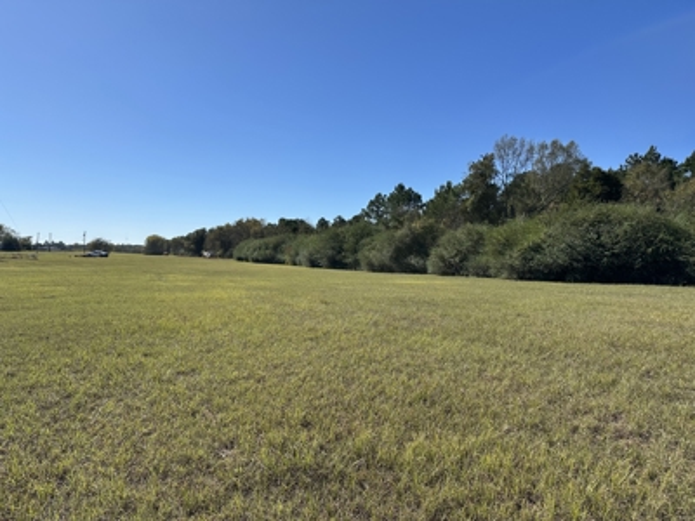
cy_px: 260
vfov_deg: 56.8
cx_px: 348
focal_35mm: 24
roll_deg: -1.3
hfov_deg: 71.6
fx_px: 482
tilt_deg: -0.1
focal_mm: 6.86
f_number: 1.78
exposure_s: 1/5263
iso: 80
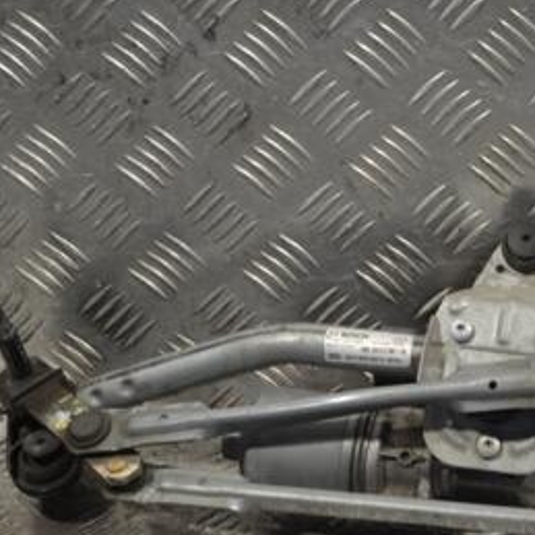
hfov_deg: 14.6
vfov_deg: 14.7
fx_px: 2063
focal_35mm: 118
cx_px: 500
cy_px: 370
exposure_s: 1/30
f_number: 5.3
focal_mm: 40
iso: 110
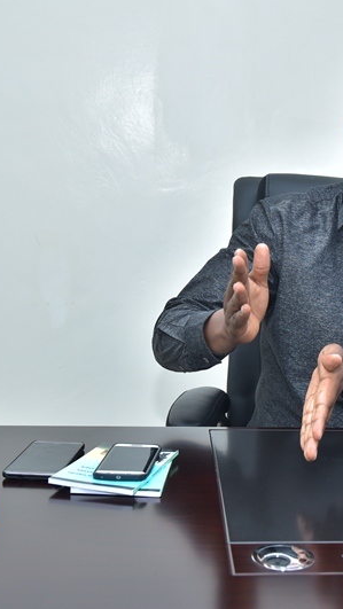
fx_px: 969
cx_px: 260
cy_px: 304
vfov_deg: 34.9
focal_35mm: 60
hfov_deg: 19.9
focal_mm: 38
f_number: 5
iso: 640
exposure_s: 1/250
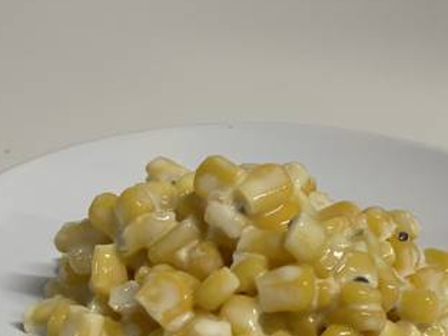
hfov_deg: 16.4
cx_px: 238
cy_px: 283
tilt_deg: -27.5
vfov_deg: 12.3
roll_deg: +0.2
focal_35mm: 120
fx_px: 1554
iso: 200
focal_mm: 7.5
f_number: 2.2
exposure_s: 1/120
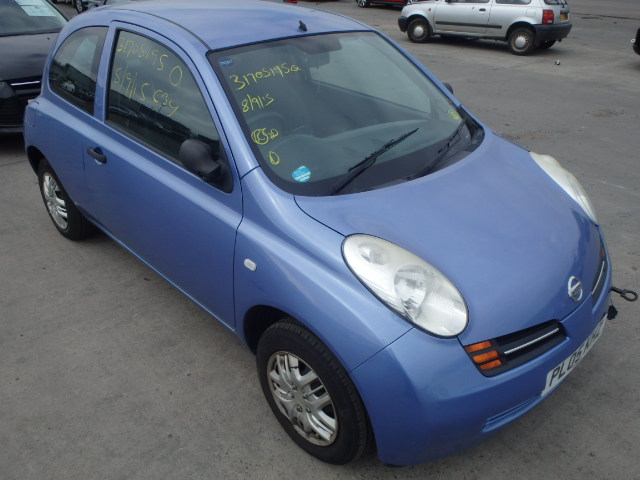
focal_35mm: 28
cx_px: 320
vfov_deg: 49.7
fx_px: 518
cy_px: 240
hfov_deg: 63.4
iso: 125
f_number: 11
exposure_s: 1/100
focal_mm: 5
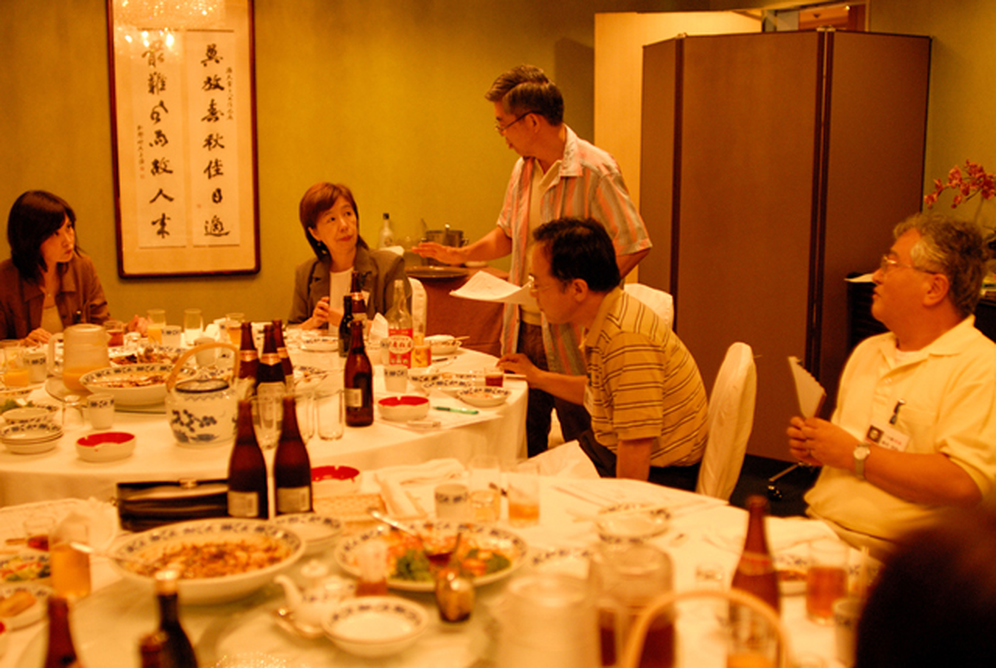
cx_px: 498
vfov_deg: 32.0
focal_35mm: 42
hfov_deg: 46.3
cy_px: 334
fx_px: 1164
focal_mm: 28
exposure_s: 1/125
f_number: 2
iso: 800
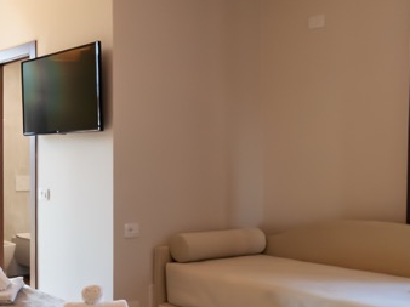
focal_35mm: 53
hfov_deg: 34.2
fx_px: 629
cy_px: 154
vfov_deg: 27.4
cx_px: 45
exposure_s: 1/320
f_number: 4.5
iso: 640
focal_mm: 14.6
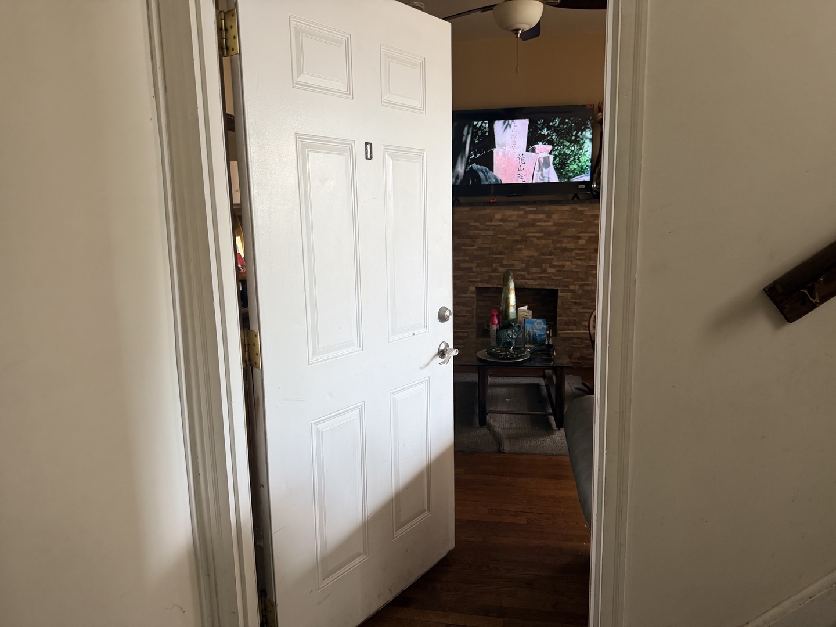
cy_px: 314
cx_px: 418
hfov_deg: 71.6
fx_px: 580
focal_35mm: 24
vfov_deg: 56.8
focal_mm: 6.76
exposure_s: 1/88
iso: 200
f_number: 1.78
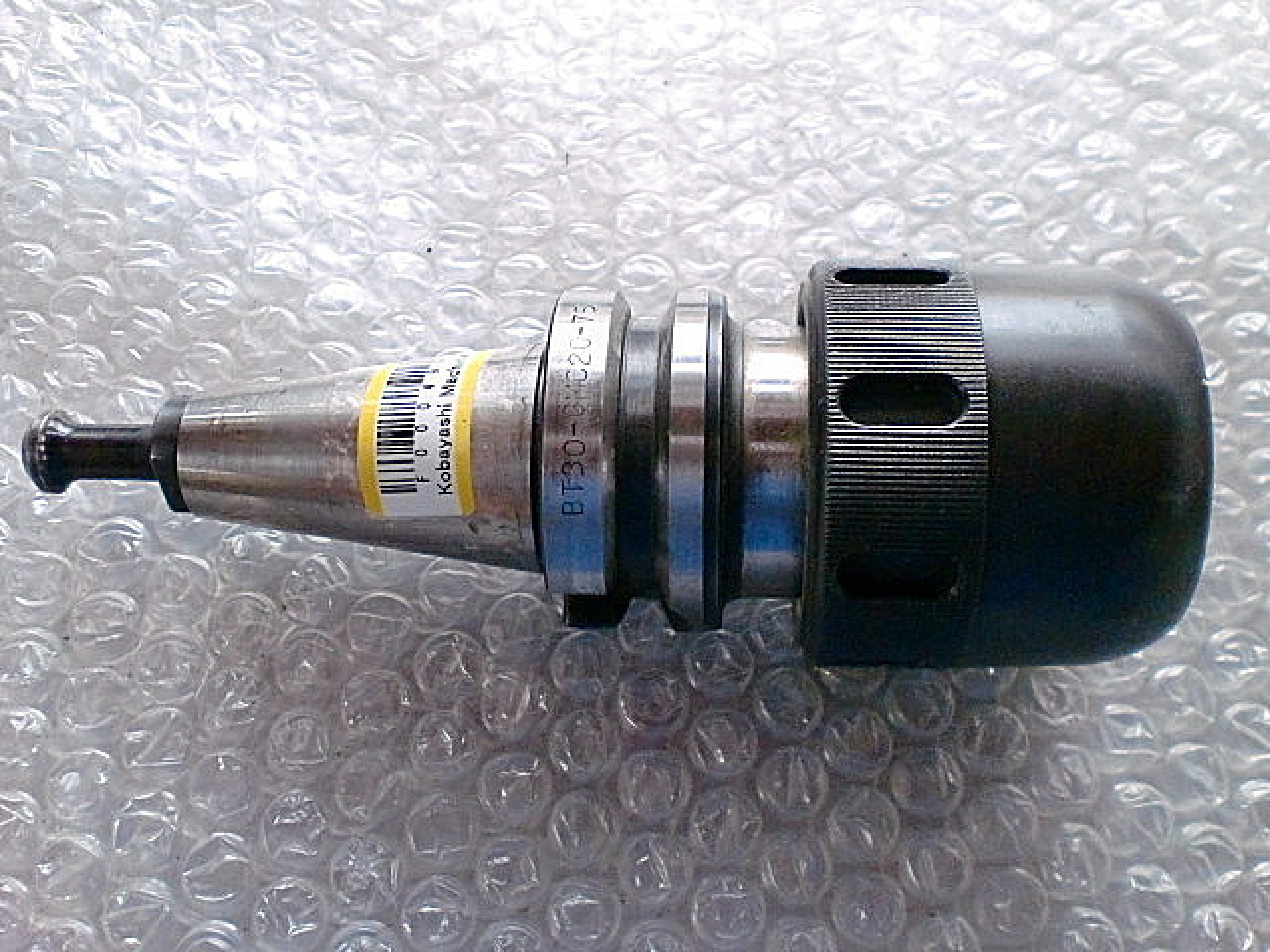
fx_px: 1284
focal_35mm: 35
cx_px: 635
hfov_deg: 52.6
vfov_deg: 40.7
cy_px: 476
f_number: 3.1
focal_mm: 6.3
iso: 640
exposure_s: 1/60
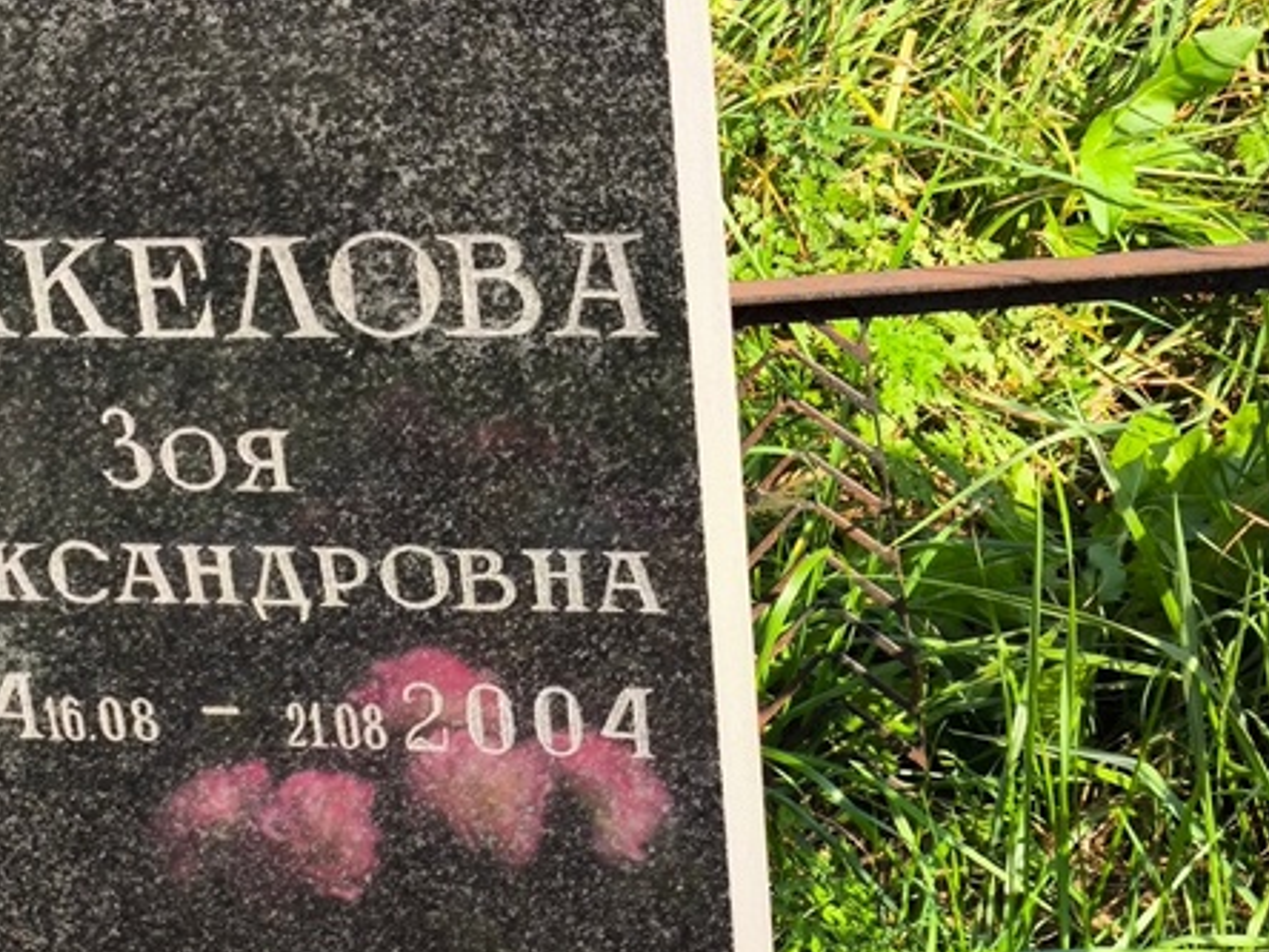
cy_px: 612
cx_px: 399
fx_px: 3299
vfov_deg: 16.4
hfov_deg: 21.7
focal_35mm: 90
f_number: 1.7
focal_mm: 4.71
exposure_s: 1/457
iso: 50
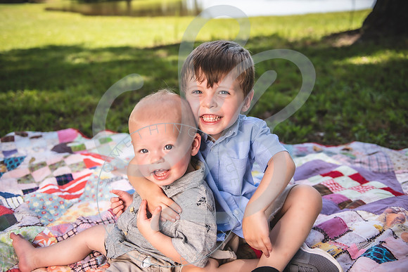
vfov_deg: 38.9
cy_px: 136
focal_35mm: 34
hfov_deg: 55.8
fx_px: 385
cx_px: 204
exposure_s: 1/1250
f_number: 2.8
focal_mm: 34
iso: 200
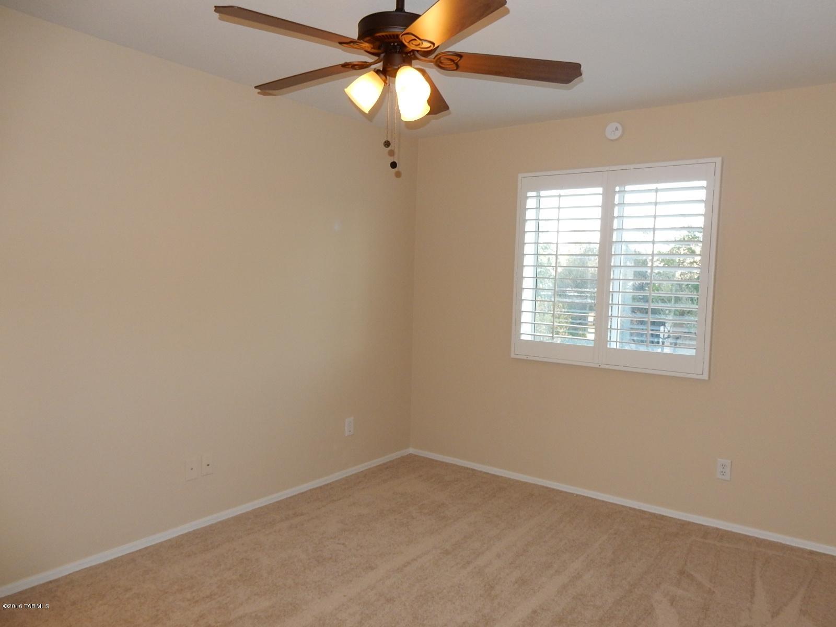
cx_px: 418
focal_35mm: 25
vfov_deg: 54.9
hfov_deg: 69.4
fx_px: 604
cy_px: 314
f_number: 3.7
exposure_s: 1/30
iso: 200
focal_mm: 4.5
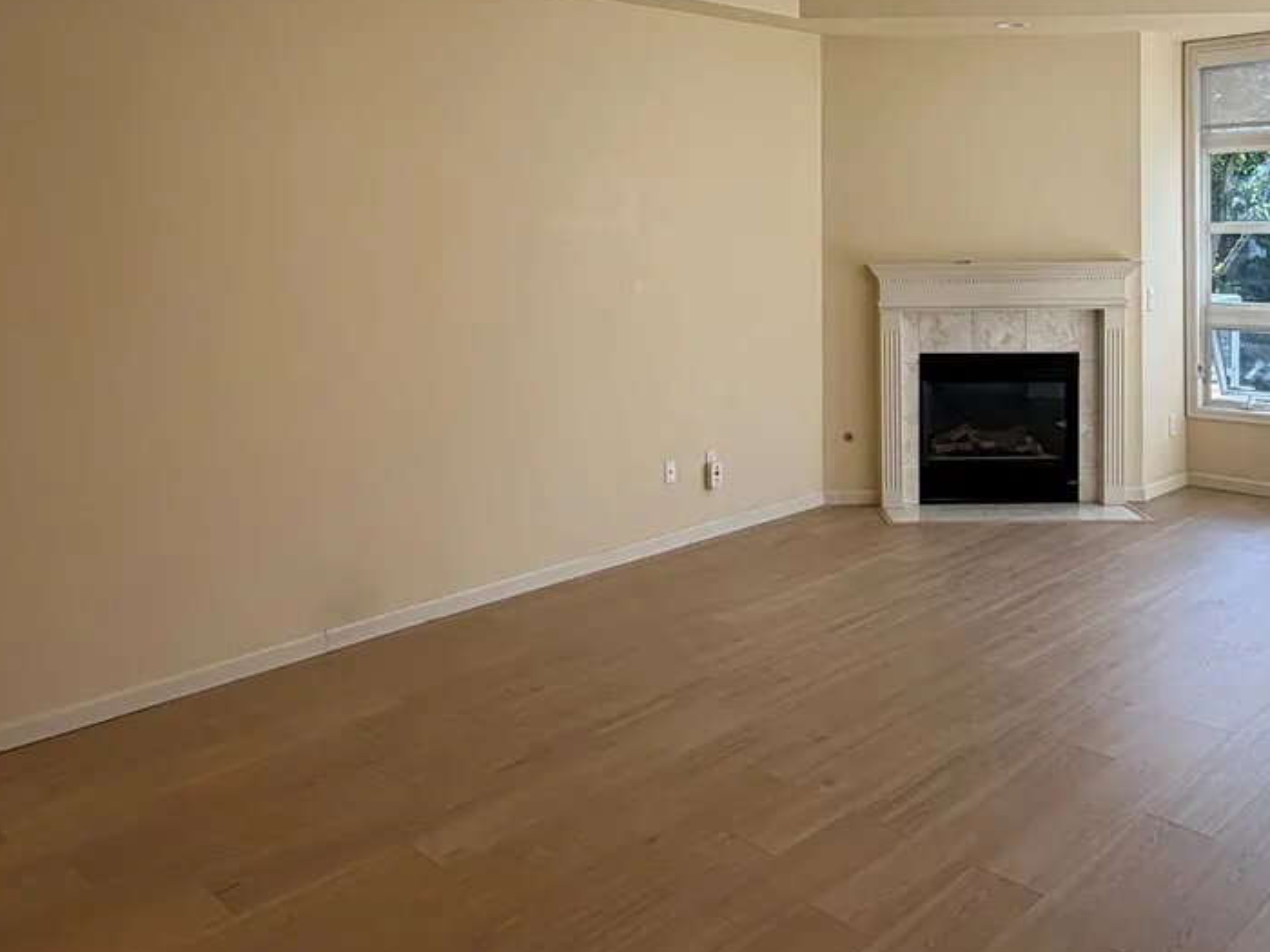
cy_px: 250
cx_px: 704
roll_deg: -0.3
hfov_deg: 56.7
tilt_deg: -2.3
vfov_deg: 42.9
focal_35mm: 32
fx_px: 1174
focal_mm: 2.22
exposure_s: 1/118
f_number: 2.2
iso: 64
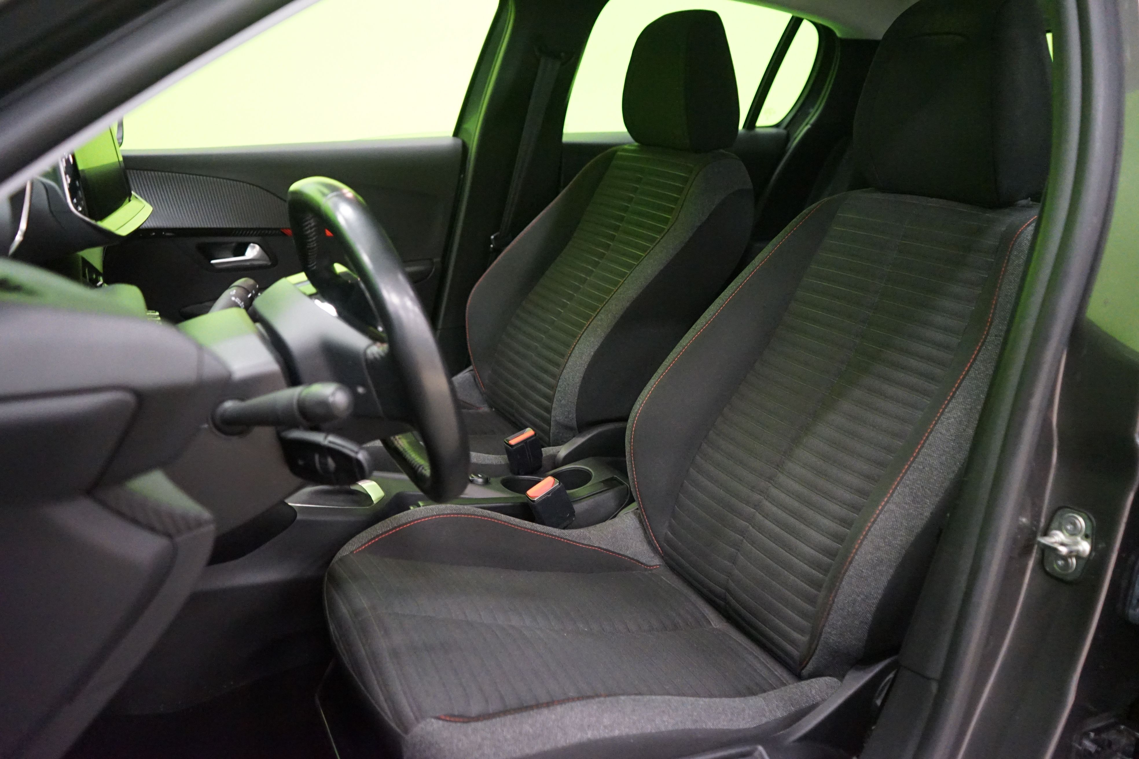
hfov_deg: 65.5
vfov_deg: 46.4
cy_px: 380
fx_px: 886
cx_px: 570
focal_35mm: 28
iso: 6400
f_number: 3.5
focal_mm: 28
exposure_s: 1/25
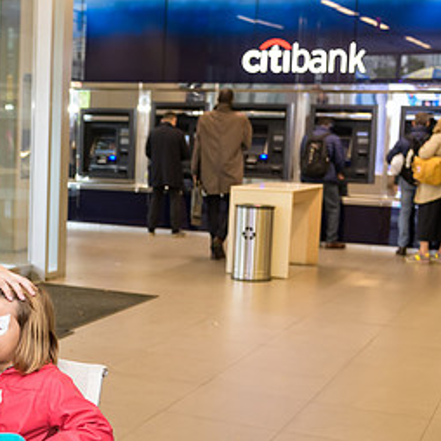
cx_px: 49
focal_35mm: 70
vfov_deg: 24.6
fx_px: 1009
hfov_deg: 24.0
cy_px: 263
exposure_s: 1/125
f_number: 3.2
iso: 1000
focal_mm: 36
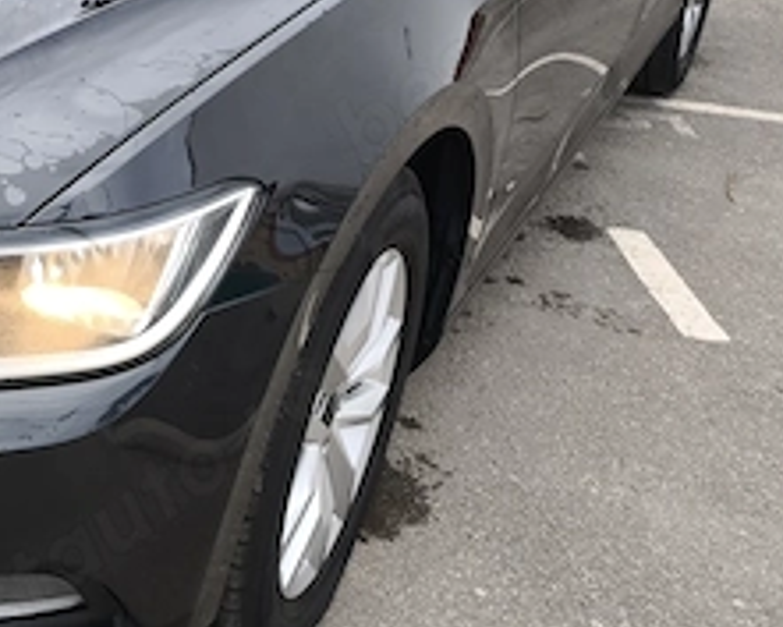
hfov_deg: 28.1
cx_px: -85
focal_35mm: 61
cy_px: 35
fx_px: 1414
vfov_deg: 24.1
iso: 50
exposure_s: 1/142
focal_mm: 6.57
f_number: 1.6
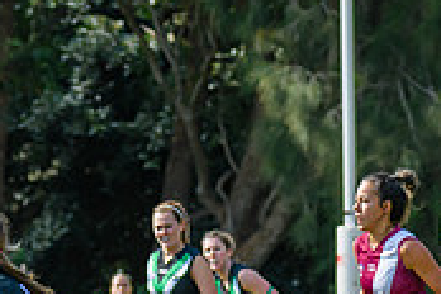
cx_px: -49
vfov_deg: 2.0
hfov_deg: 3.0
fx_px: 8293
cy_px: 280
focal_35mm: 677
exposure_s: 1/1250
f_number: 5.6
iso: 800
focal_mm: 170
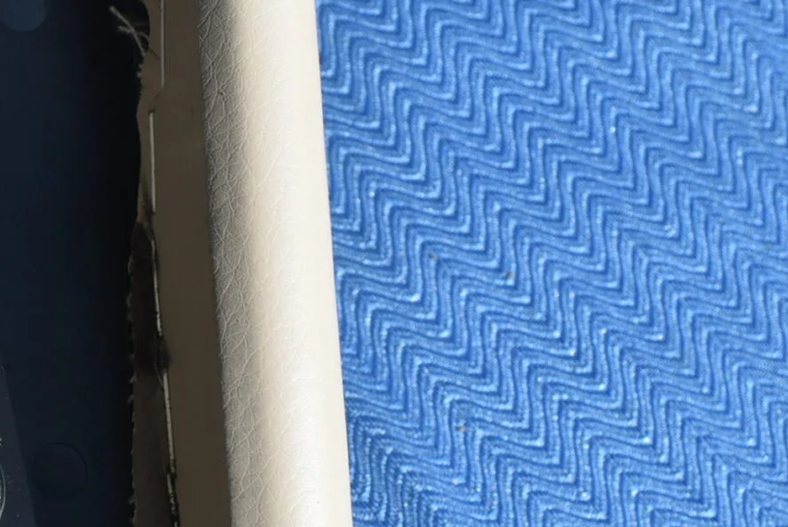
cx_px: 43
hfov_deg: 25.0
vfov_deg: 17.5
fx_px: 1708
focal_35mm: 78
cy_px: 235
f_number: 8
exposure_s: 1/200
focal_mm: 18
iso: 100
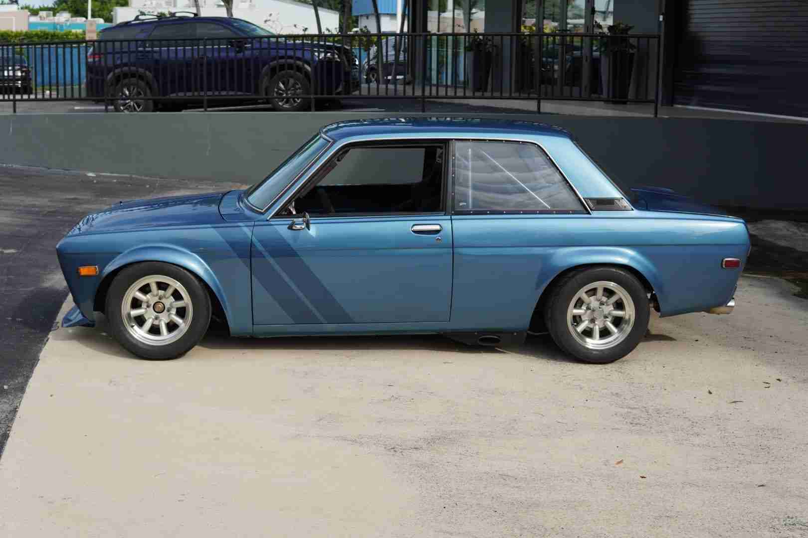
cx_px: 404
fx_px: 1010
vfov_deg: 29.9
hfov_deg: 43.6
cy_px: 269
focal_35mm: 45
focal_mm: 30
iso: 100
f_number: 5
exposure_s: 1/250
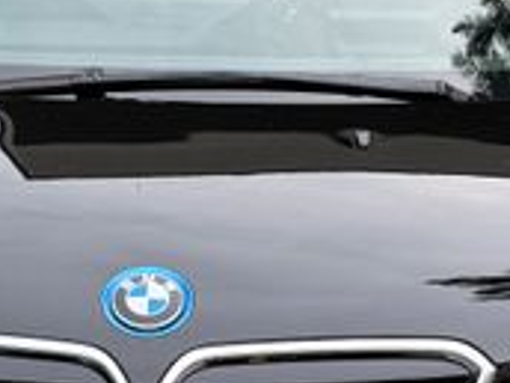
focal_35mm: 143
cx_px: 178
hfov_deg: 13.8
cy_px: 6
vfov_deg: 10.3
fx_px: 2107
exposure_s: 1/421
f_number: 1.78
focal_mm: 6.76
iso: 100
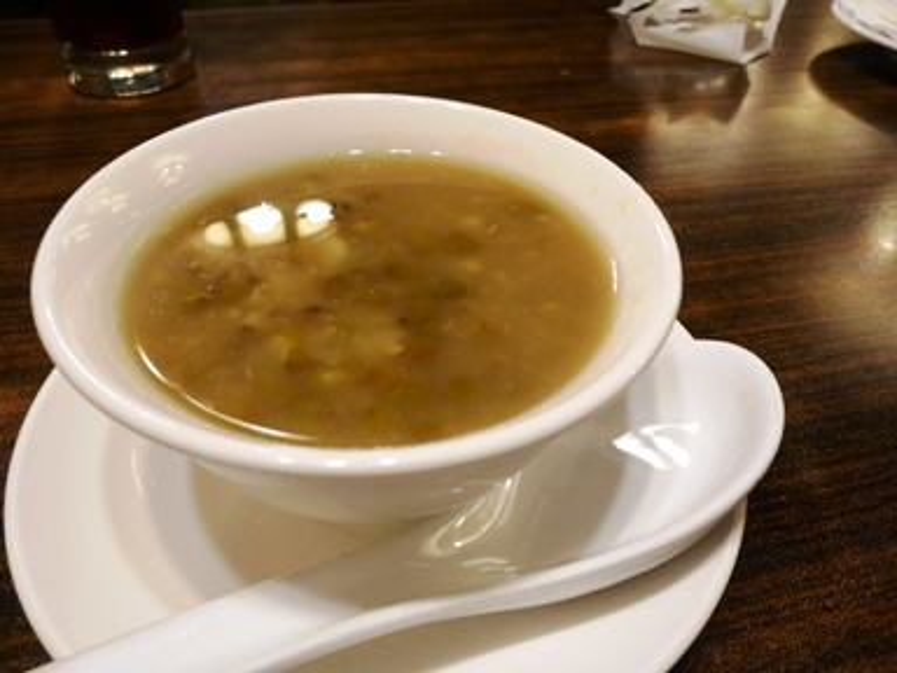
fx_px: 648
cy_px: 336
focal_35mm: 25
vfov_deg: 54.9
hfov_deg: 69.4
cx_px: 448
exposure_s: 1/30
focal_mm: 4.5
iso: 400
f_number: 3.1
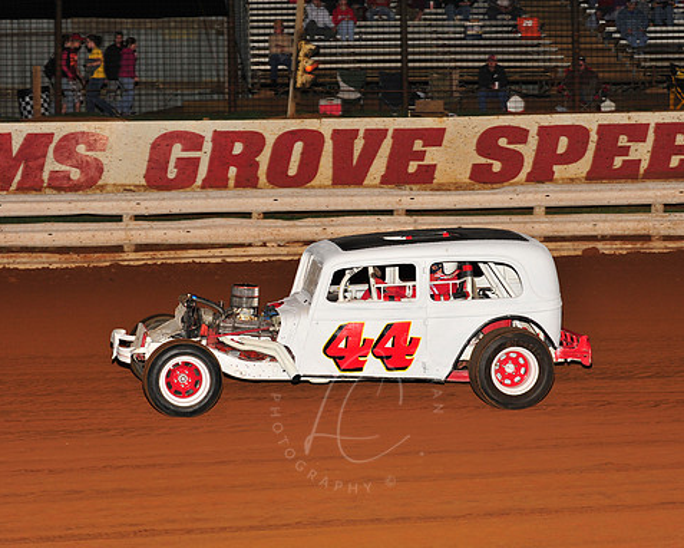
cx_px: 356
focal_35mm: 114
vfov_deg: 13.5
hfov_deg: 16.9
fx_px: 2309
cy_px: 274
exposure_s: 1/250
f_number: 6.3
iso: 800
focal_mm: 100
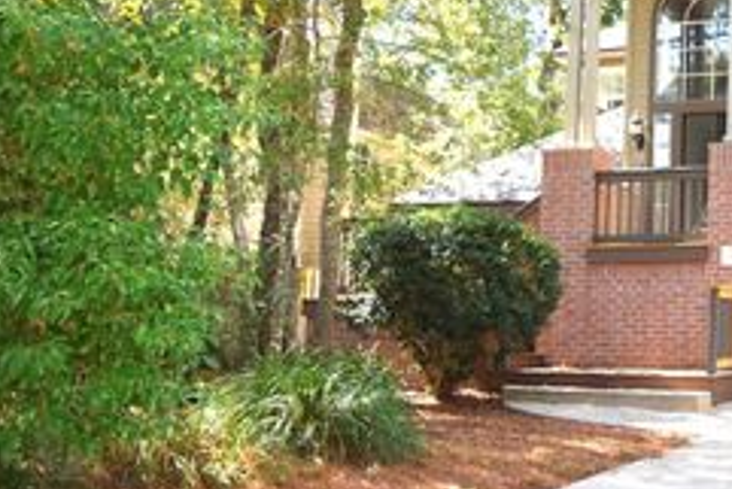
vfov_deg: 24.1
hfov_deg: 32.5
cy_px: 144
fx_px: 1139
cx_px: 747
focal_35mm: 56
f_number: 4
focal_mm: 18
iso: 100
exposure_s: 1/200
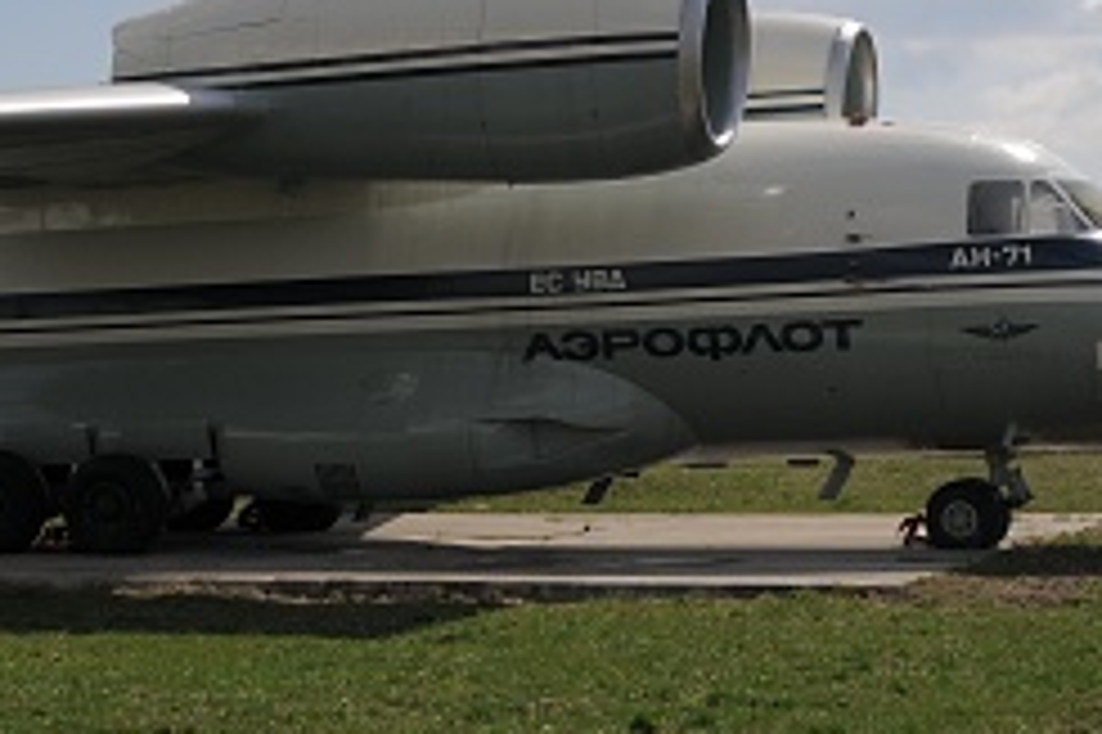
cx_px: 400
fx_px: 2692
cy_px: 155
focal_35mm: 88
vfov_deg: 15.4
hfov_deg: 23.1
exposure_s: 1/1600
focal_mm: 24
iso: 200
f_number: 6.3
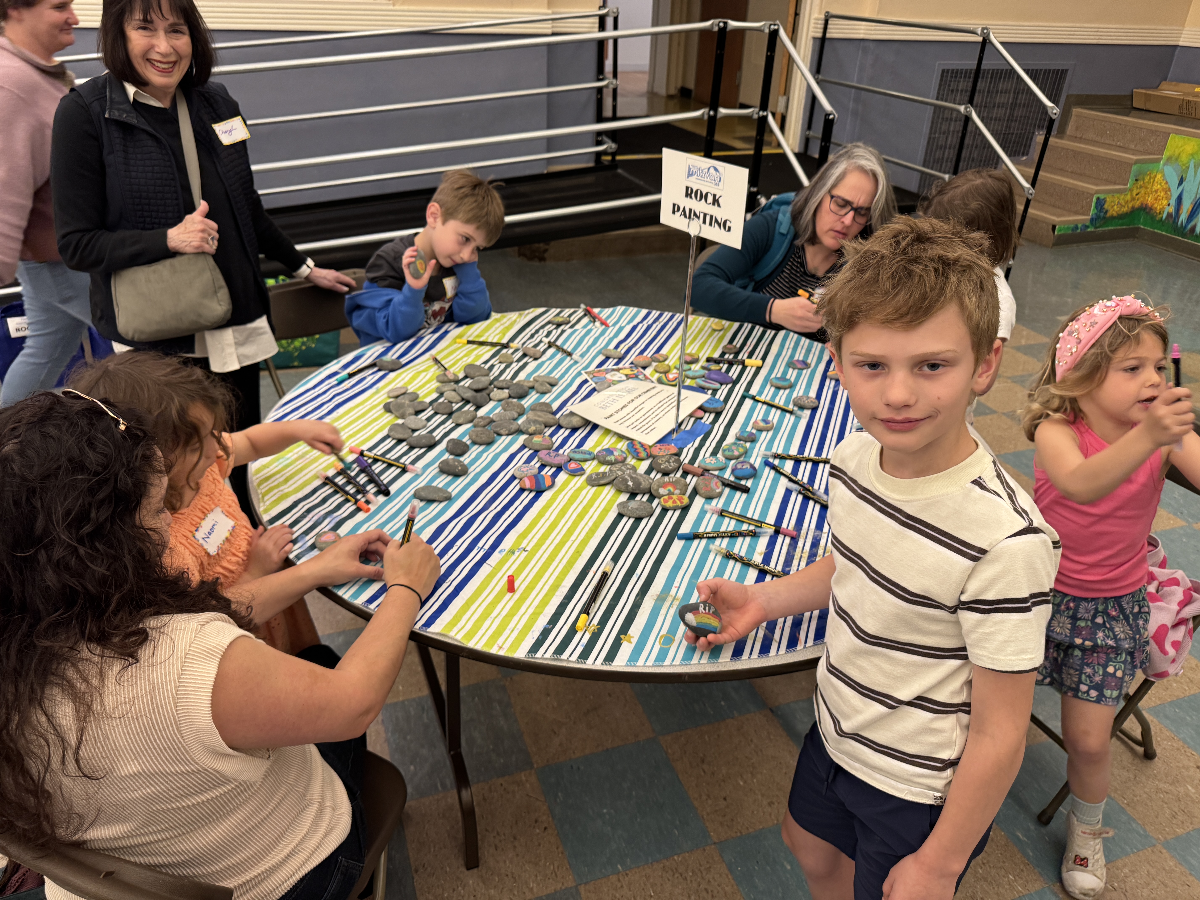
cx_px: 600
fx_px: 832
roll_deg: -2.0
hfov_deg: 71.6
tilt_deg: -29.5
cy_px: 450
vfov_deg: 56.8
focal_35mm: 24
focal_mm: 6.76
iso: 200
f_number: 1.78
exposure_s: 1/60
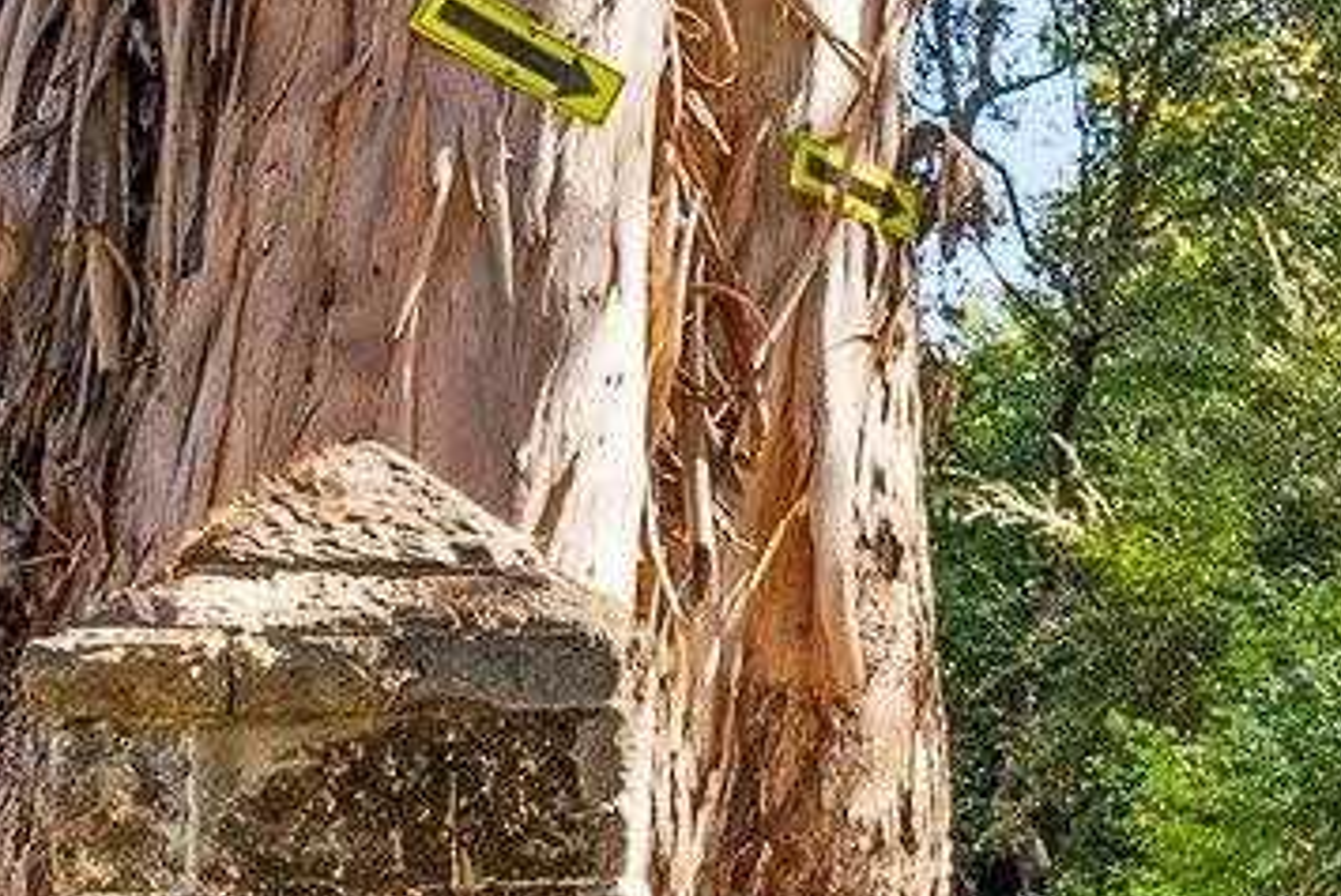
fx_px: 3430
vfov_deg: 14.9
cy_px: 627
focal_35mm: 92
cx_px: 1978
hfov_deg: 19.5
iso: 100
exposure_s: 1/3
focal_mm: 16
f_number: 8
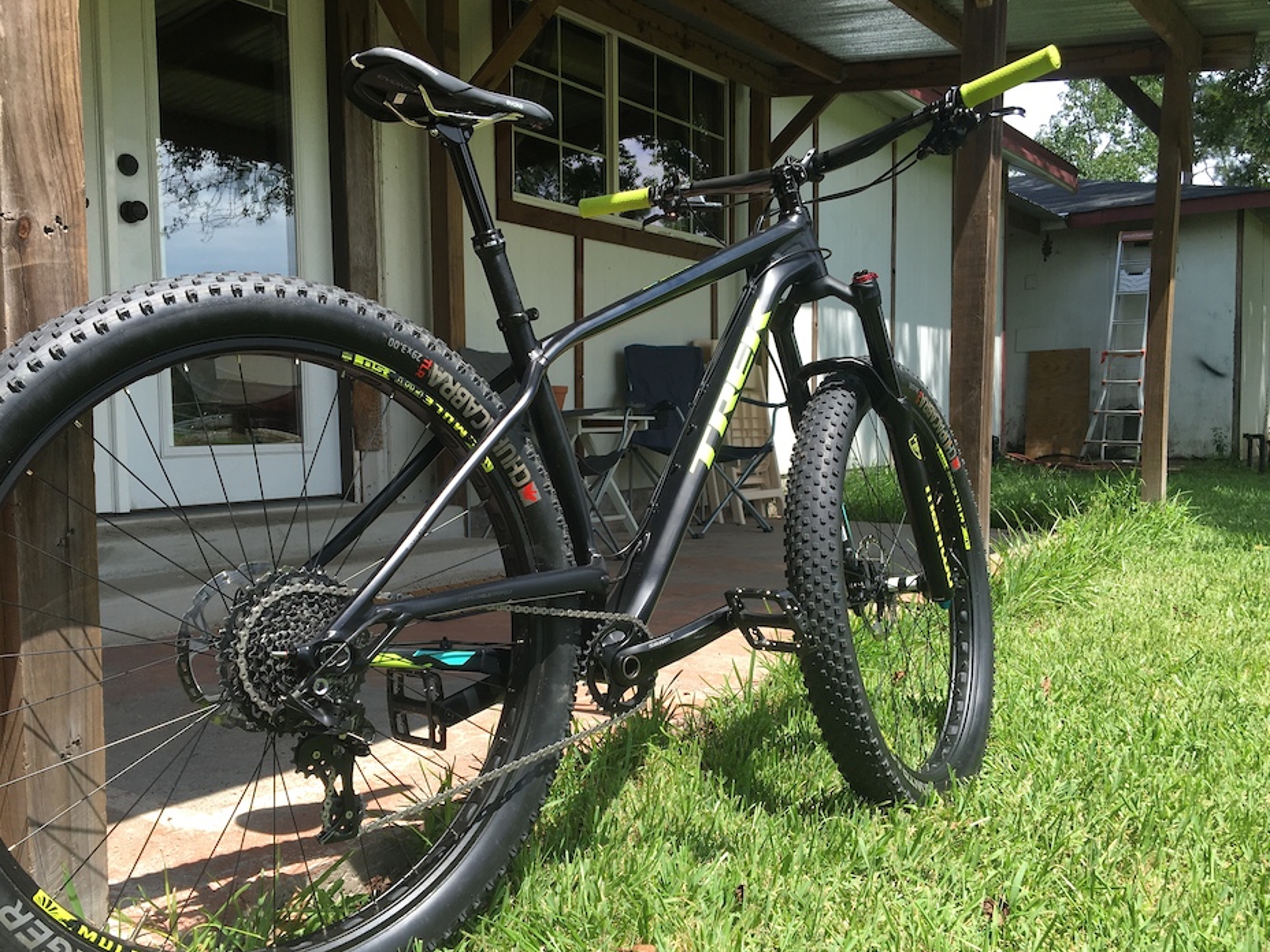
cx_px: 613
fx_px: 1174
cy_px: 518
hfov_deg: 56.8
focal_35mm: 32
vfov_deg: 44.1
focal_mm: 4.15
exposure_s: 1/620
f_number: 2.2
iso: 25
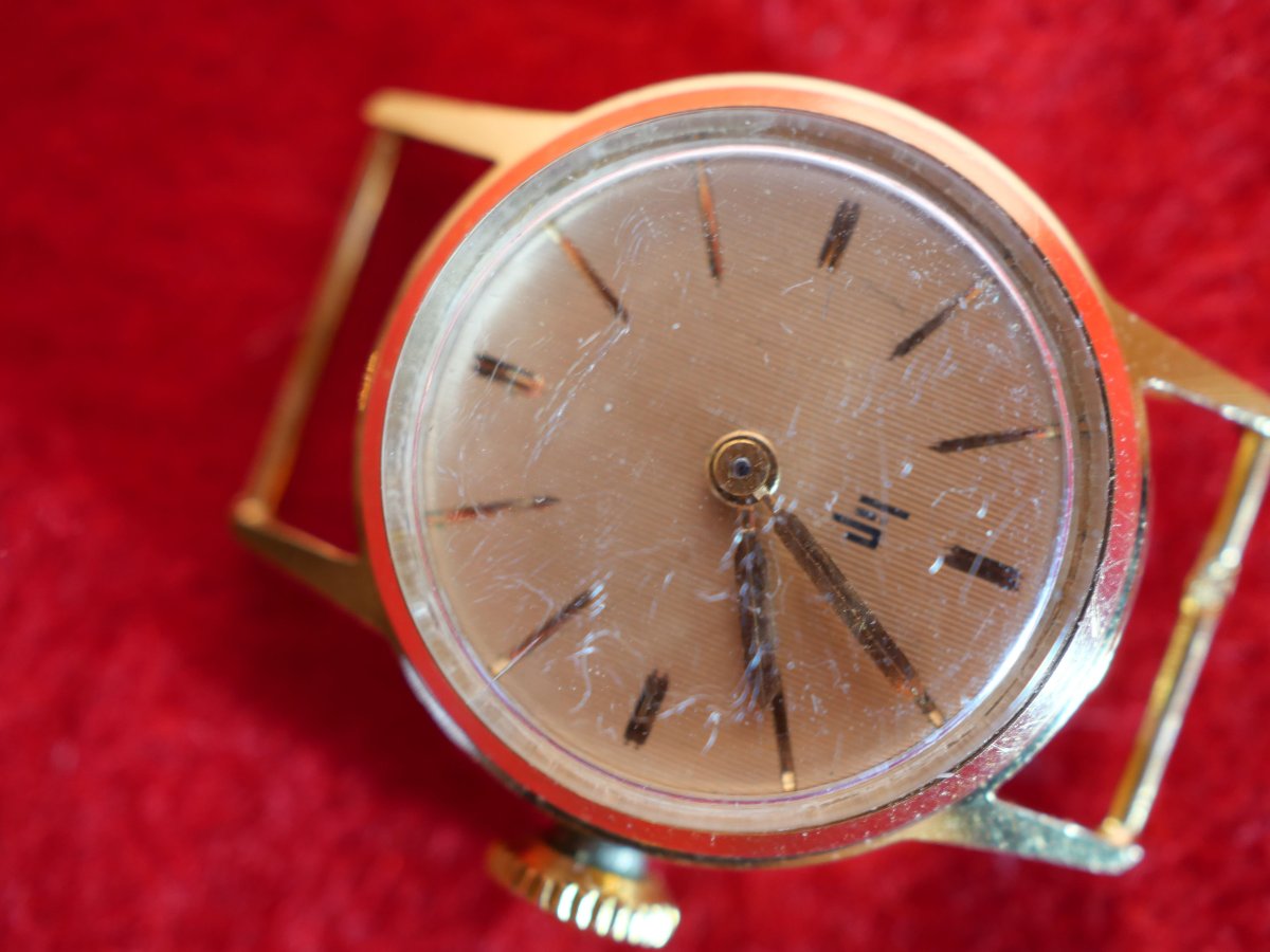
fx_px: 2201
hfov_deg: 32.2
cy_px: 476
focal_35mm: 60
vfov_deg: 24.4
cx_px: 635
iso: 640
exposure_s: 1/60
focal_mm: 30
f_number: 3.5
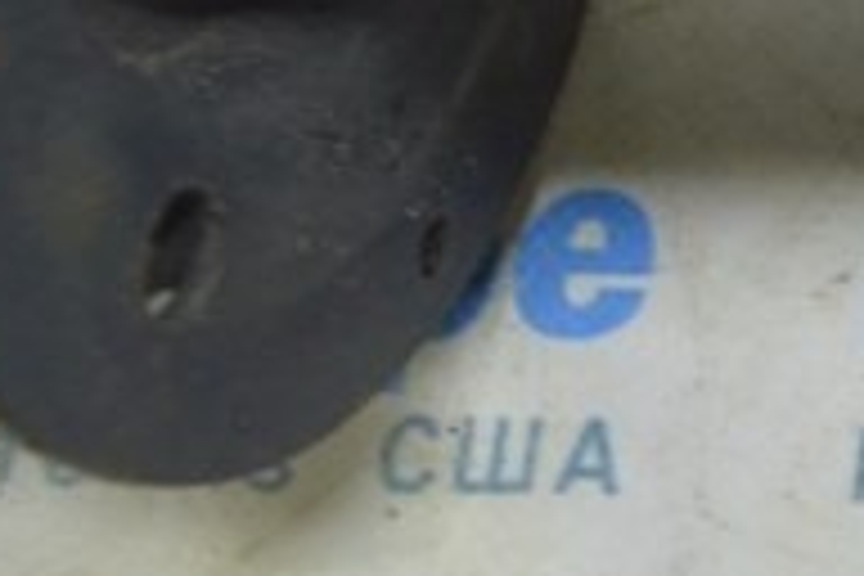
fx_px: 4024
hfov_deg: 10.6
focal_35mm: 168
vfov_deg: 8.0
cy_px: -344
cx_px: 2025
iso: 400
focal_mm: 21
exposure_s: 1/20
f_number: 5.6
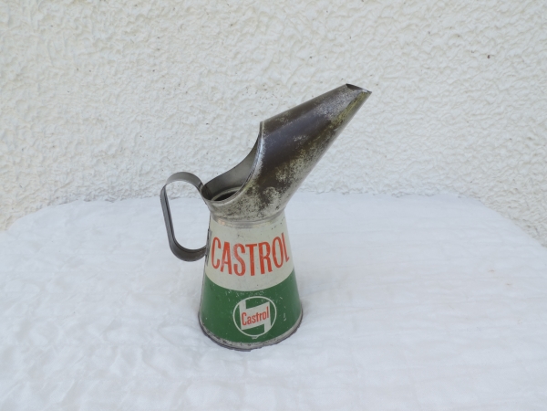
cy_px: 206
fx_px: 379
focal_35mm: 24
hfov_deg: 71.6
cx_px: 274
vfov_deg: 56.8
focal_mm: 4.3
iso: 80
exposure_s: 1/60
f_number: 6.6
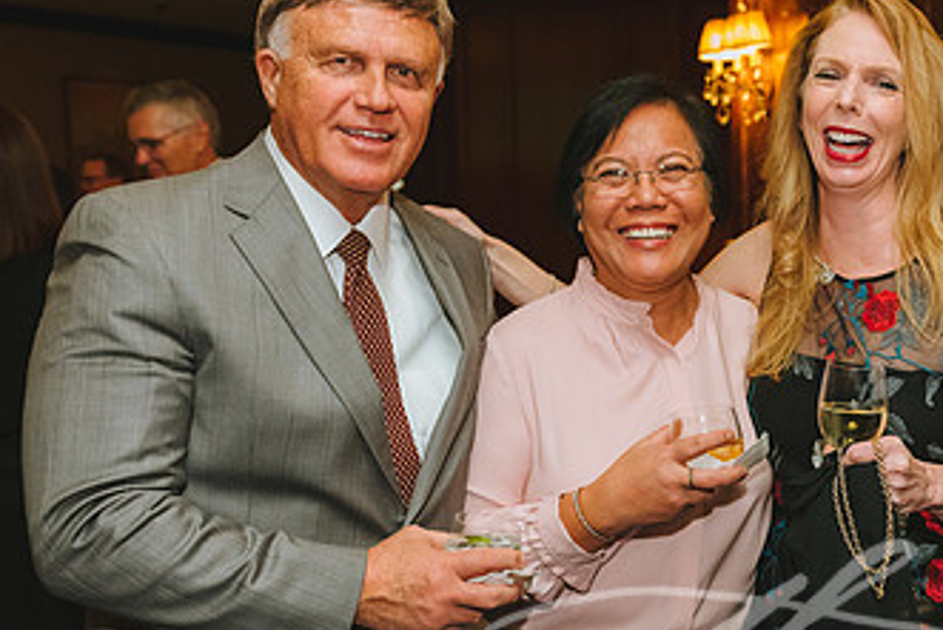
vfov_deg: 24.2
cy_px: 378
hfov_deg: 34.5
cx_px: 752
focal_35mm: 56
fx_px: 1467
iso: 3200
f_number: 4
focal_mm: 32
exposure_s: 1/160
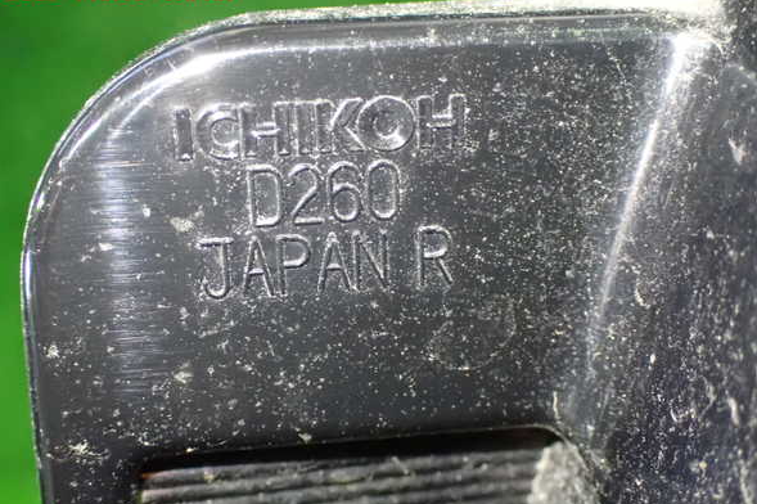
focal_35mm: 53
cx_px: 384
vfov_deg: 25.5
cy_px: 265
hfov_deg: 37.5
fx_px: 1114
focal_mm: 9.01
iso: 1600
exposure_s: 1/30
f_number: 3.2
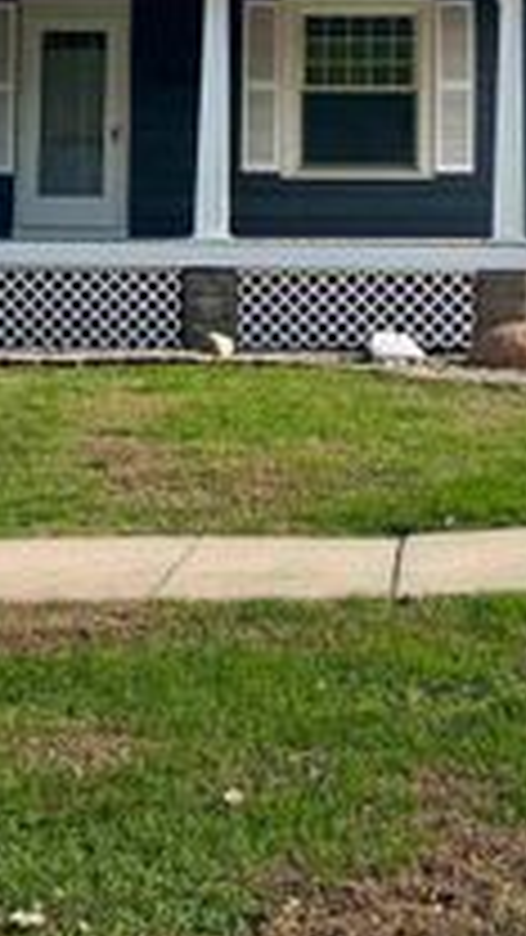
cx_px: 391
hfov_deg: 19.0
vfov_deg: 32.1
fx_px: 1562
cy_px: 146
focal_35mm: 63
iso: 80
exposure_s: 1/3413
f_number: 1.78
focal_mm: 6.76
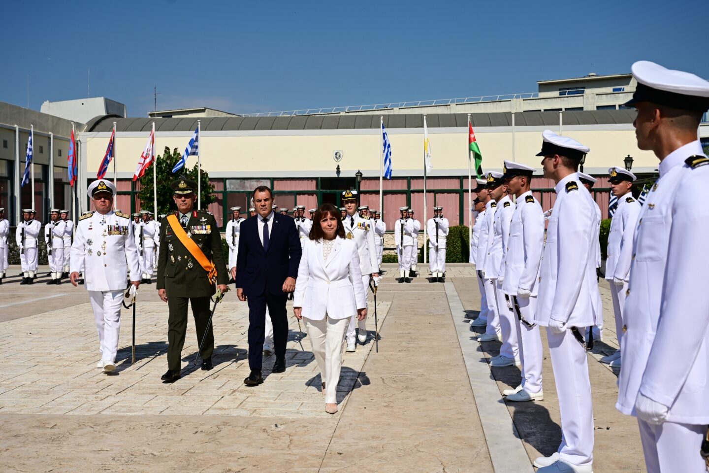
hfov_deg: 48.5
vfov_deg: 33.4
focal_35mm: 40
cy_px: 236
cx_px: 354
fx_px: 788
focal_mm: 40
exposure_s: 1/1250
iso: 100
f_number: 5.6
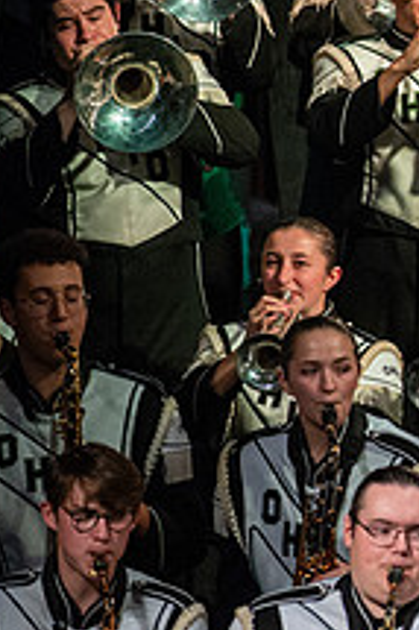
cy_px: 161
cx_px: 832
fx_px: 14163
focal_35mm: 810
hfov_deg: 1.7
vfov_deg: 2.5
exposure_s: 1/400
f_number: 5.6
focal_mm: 300
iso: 5000
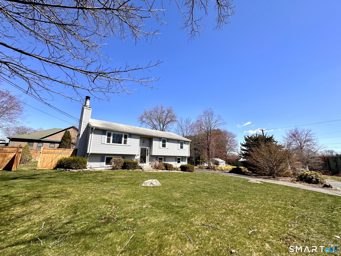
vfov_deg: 85.7
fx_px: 138
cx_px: 170
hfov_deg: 102.1
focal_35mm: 14
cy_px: 128
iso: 50
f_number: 2.2
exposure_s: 1/1887
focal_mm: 2.22
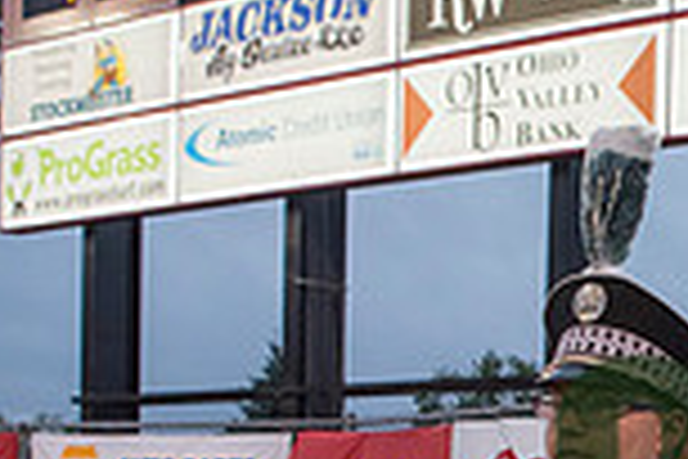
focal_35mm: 91
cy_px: 569
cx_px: 895
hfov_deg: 20.4
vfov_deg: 14.5
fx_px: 1739
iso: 2000
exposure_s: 1/800
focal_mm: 24
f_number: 3.2
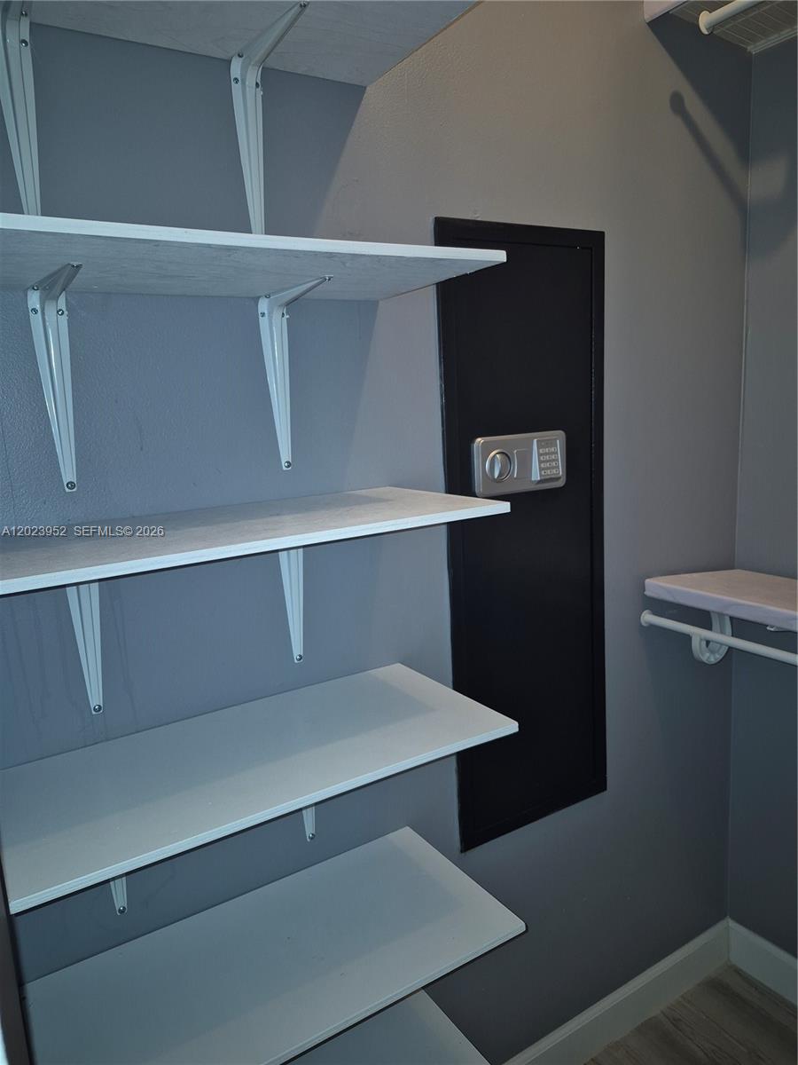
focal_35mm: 23
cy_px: 532
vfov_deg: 73.9
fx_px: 707
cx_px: 399
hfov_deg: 58.9
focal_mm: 5.4
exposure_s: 1/30
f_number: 1.8
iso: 100
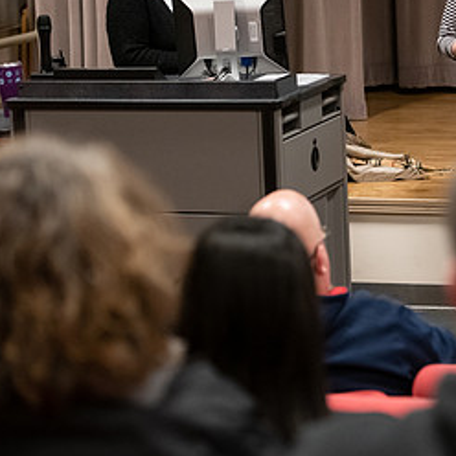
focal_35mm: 139
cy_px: 139
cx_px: 403
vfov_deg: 12.5
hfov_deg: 12.5
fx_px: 2072
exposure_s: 1/200
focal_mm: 70
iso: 2500
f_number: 3.2
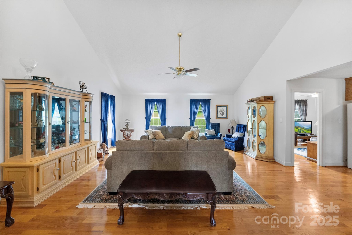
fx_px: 143
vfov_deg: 78.9
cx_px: 176
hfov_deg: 101.9
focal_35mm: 15
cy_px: 118
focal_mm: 14.6
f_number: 4
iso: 1600
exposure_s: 1/40
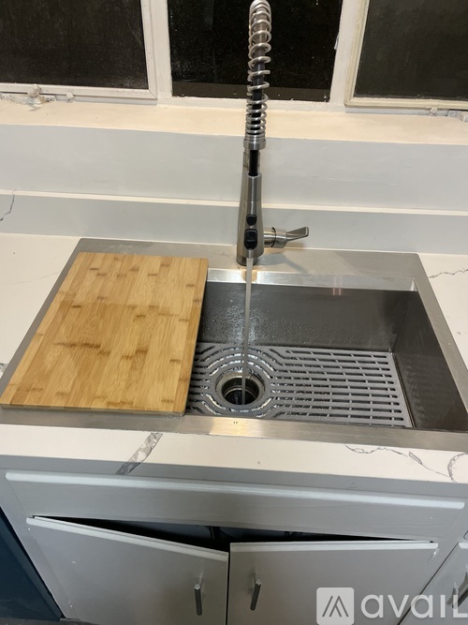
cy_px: 312
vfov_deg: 67.3
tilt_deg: -40.4
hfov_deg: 53.0
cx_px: 234
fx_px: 469
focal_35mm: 26
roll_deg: -0.5
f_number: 1.6
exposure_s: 1/60
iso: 320
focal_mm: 4.2
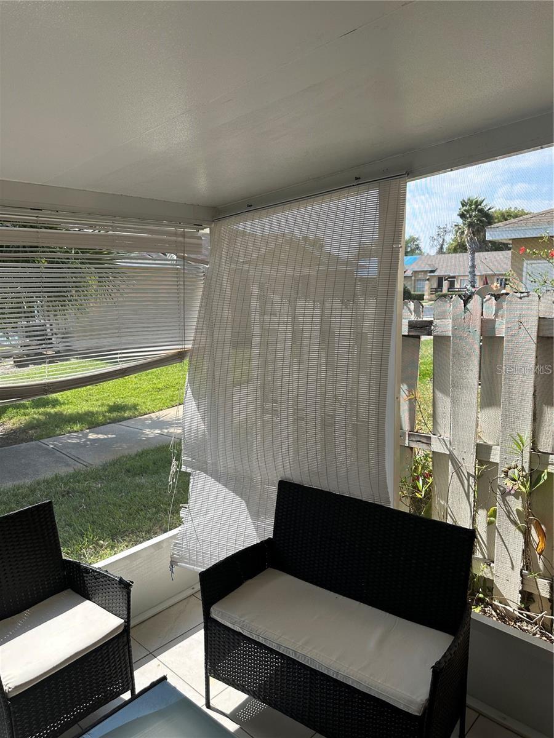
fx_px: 512
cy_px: 369
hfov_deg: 56.8
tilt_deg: -8.6
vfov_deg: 71.6
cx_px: 277
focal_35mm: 24
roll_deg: +1.1
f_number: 1.78
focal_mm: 6.86
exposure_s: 1/1083
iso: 80
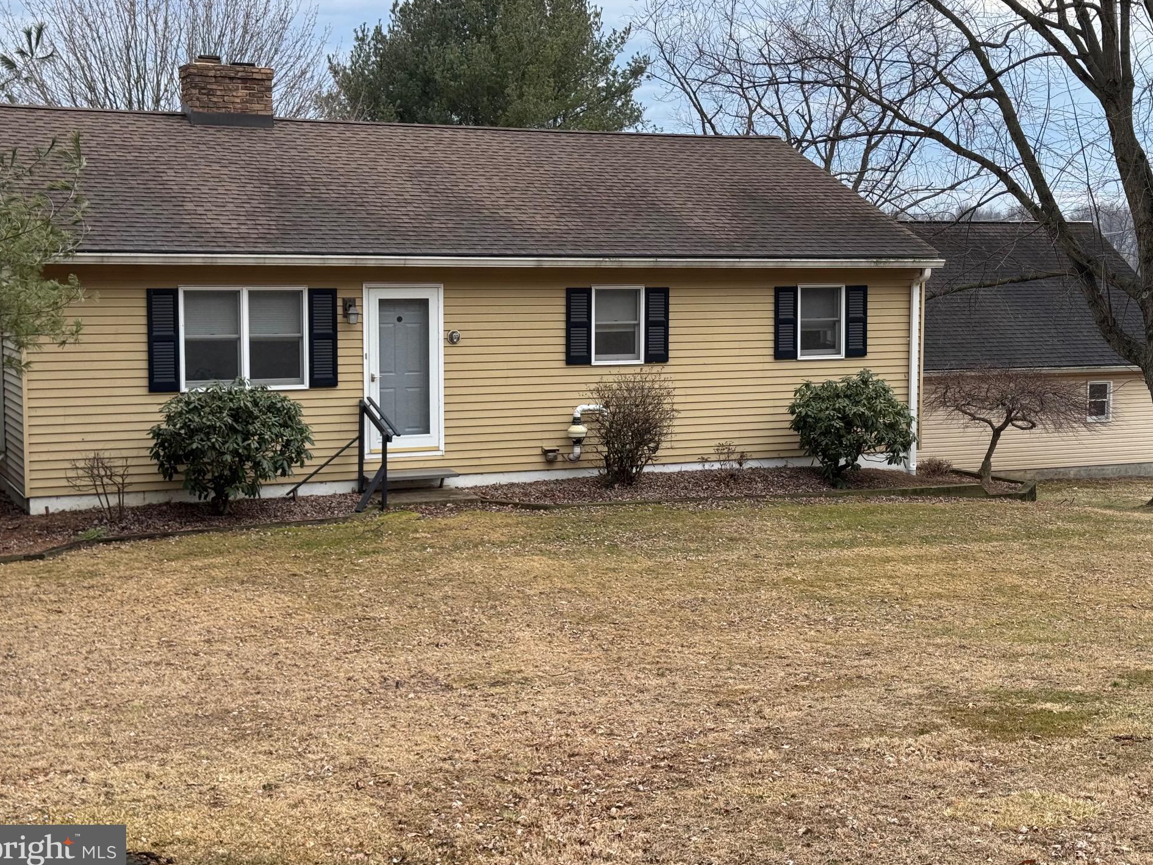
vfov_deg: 28.0
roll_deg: -0.1
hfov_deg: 36.8
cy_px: 406
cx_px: 598
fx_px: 1732
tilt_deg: -7.0
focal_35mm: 52
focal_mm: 6.76
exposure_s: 1/1059
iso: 64
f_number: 1.78
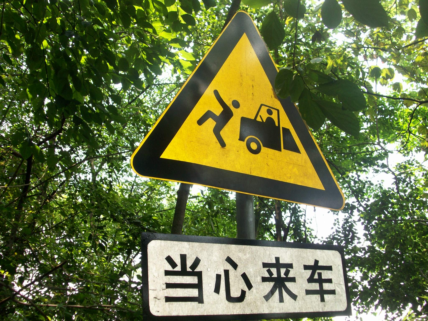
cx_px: 214
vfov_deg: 34.3
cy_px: 160
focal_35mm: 42
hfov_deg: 44.8
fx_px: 519
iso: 64
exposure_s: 1/65.1
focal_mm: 7.1
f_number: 3.2
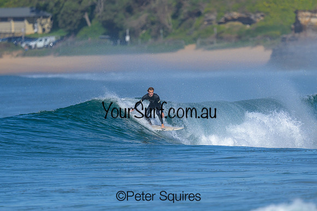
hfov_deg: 1.9
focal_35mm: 1101
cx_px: 165
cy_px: 109
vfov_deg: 1.3
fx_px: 9692
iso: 200
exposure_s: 1/2000
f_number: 6.3
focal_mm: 800
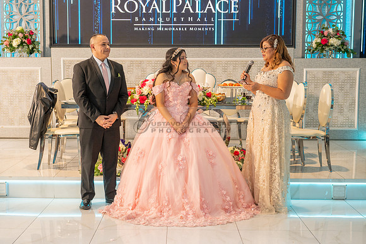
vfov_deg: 22.5
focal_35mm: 60
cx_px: 166
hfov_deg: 33.2
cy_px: 132
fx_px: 613
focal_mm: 55
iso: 1000
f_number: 5
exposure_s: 1/125
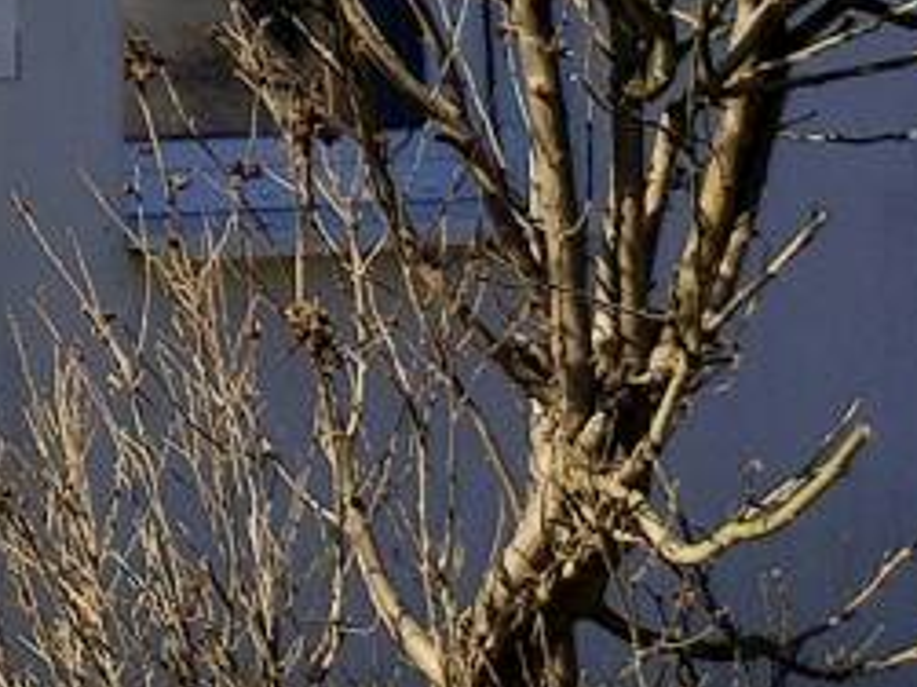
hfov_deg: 8.4
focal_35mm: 222
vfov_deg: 6.4
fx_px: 5878
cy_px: -855
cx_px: -957
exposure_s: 1/2026
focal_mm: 4.75
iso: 100
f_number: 1.8
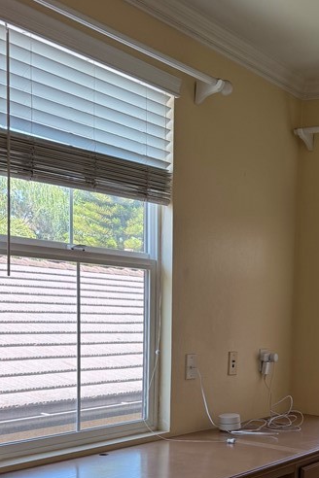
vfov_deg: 36.8
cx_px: 294
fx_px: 691
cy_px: 388
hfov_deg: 25.1
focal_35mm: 52
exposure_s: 1/243
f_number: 1.78
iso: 125
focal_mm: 6.76
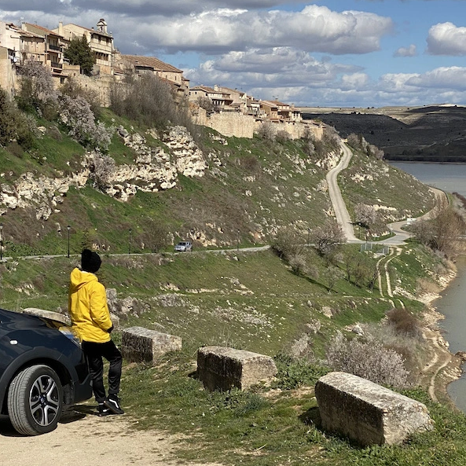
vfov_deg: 27.7
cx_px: 196
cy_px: 231
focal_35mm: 62
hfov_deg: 27.7
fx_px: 944
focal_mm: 6
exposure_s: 1/3195
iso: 20
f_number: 2
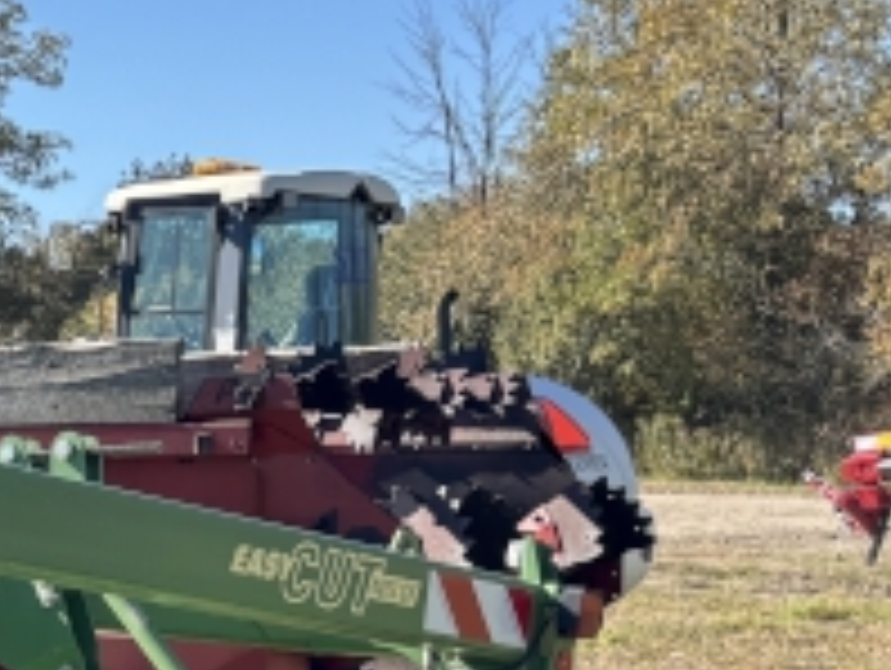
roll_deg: +2.4
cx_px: -392
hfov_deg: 17.1
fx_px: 2706
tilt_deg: -8.0
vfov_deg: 13.6
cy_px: 877
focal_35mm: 105
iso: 50
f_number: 1.6
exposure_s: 1/1205
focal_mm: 5.96
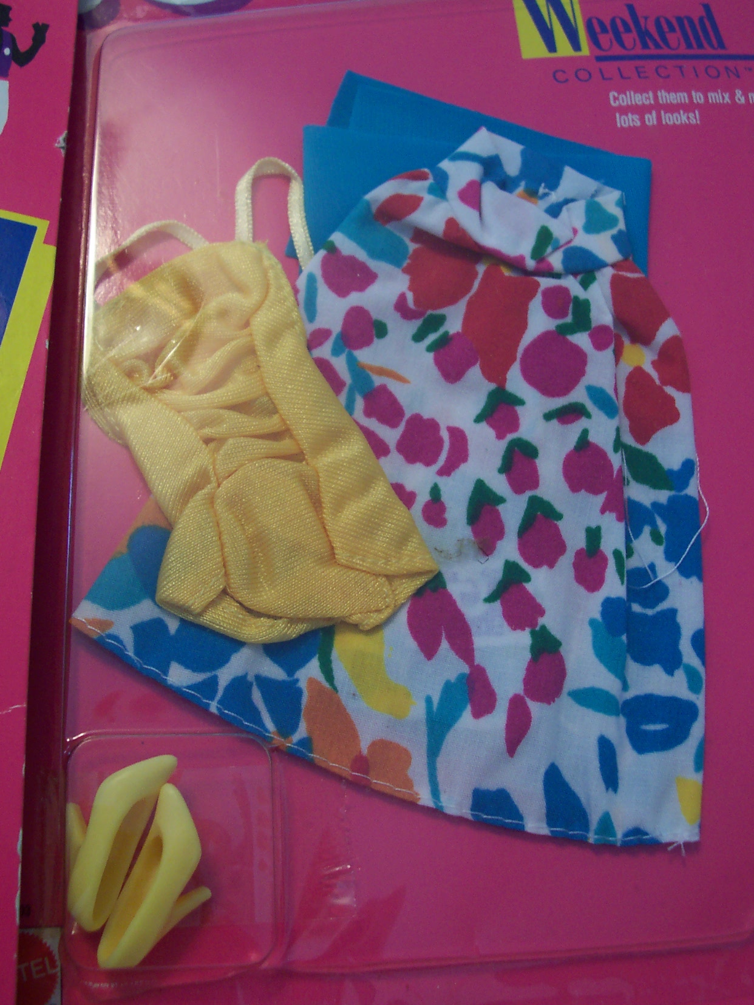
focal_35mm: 37
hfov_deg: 38.7
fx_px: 1075
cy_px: 502
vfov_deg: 50.1
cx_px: 377
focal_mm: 5.6
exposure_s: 1/30
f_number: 2.8
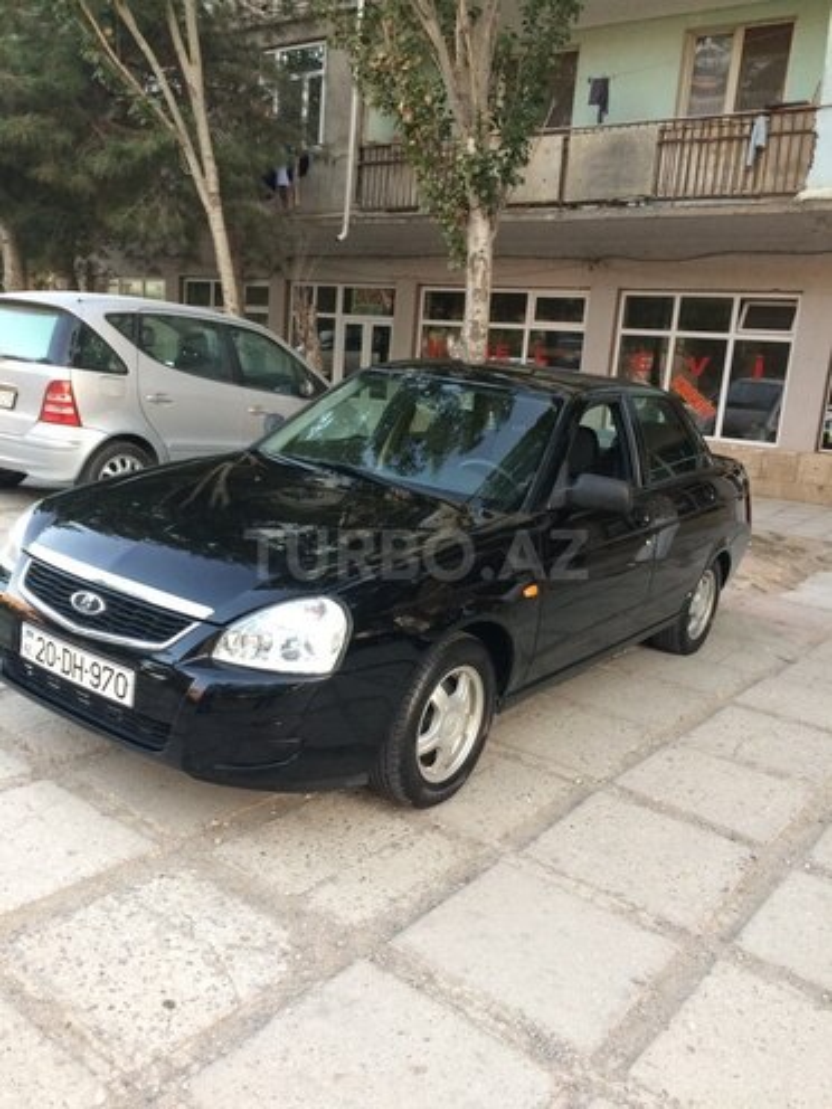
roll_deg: -3.0
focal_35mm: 29
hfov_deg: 48.2
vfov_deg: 61.7
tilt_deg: -15.2
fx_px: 929
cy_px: 554
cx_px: 416
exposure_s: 1/33
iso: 64
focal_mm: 4.15
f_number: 2.2
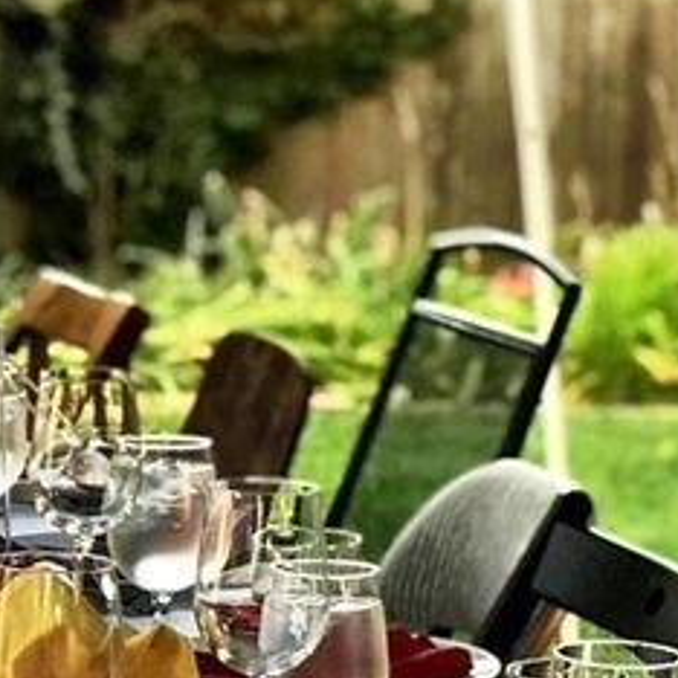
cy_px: 716
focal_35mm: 215
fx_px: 4764
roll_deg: +0.0
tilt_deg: -11.0
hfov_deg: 8.1
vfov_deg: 8.1
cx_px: 707
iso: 125
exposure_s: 1/60
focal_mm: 6.6
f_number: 2.8
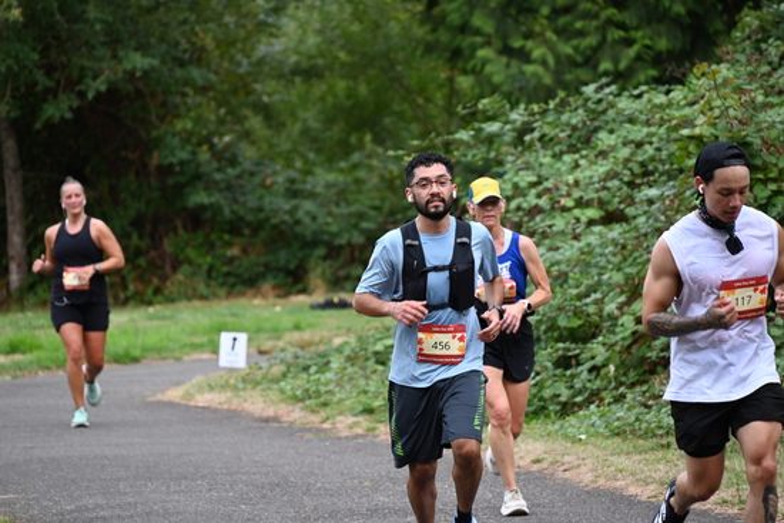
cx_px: 392
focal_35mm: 200
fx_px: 4356
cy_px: 262
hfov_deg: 10.3
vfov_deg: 6.9
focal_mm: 200
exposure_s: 1/250
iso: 500
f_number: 6.3
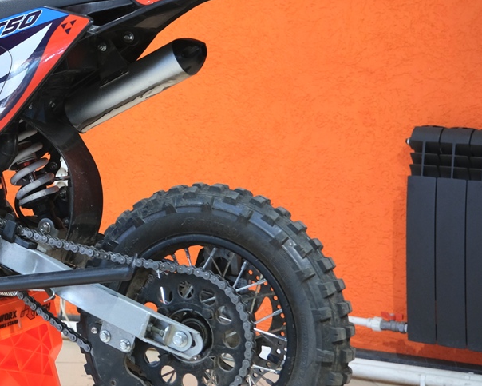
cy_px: 75
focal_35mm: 102
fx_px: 1455
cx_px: -97
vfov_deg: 15.0
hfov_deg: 17.9
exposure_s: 1/60
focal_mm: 27.5
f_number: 4
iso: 1000
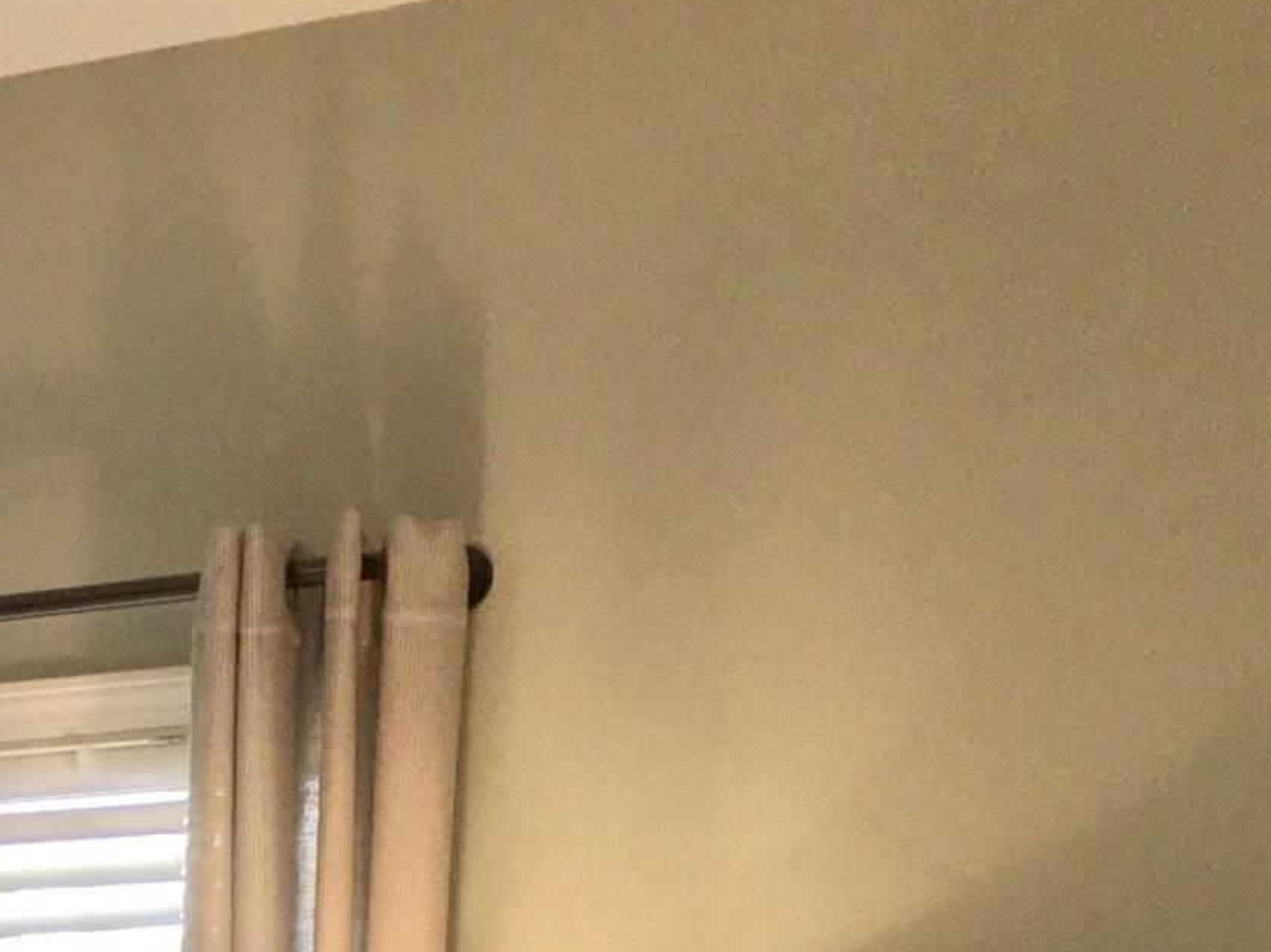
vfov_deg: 12.7
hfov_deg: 17.0
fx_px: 3927
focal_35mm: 107
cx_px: -516
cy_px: 1664
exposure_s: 1/55
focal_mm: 4.15
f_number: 2.2
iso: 25
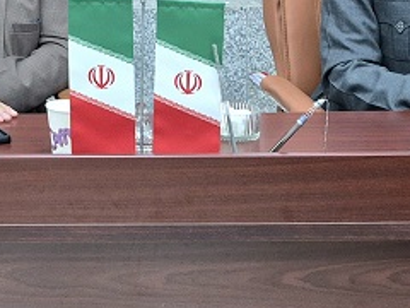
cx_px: -166
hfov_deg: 18.7
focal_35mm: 95
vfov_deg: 14.8
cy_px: -107
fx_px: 1125
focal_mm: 5.4
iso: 250
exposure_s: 1/100
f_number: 1.8
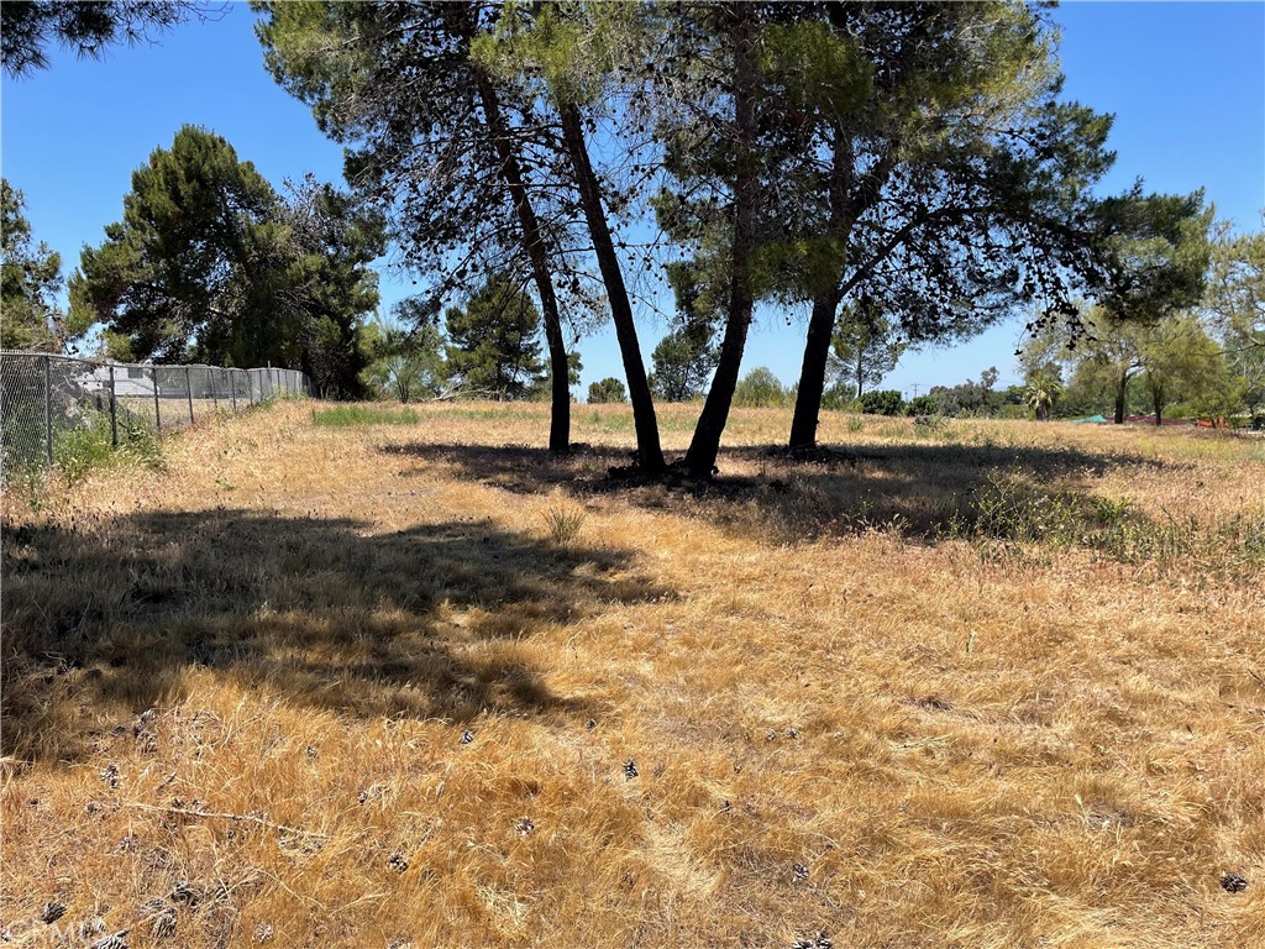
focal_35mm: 26
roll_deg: +2.6
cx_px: 632
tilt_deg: -3.8
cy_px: 474
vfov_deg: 53.1
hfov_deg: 67.3
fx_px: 950
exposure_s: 1/2132
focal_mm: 4.2
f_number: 1.6
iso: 32
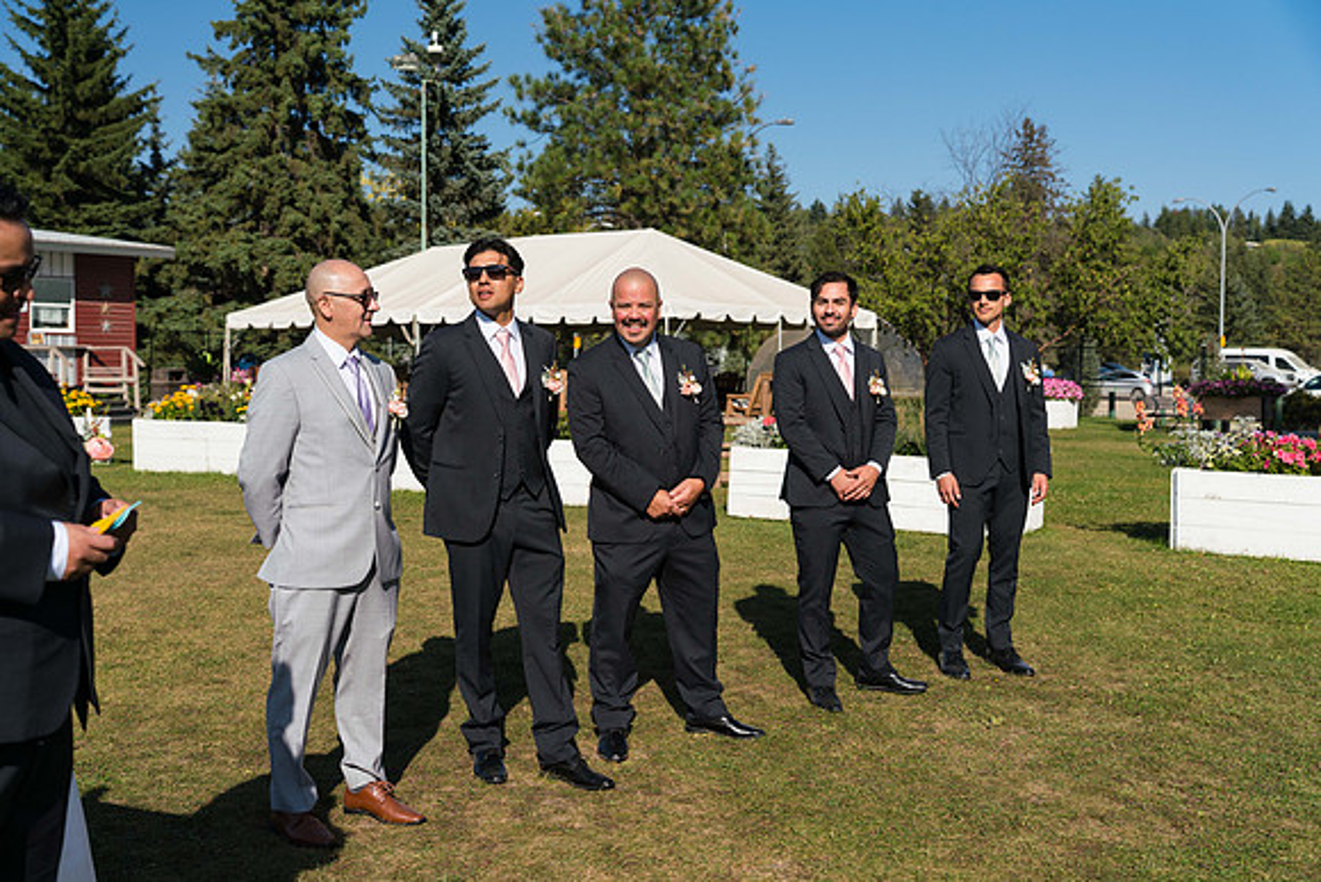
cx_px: 660
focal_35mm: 41
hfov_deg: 47.4
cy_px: 441
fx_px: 1505
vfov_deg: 32.6
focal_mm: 41
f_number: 4
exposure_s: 1/2500
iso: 250
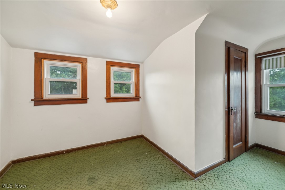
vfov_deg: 81.2
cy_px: 95
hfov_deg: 104.3
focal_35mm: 14
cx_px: 142
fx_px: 111
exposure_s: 1/125
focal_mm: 14
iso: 640
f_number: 2.8
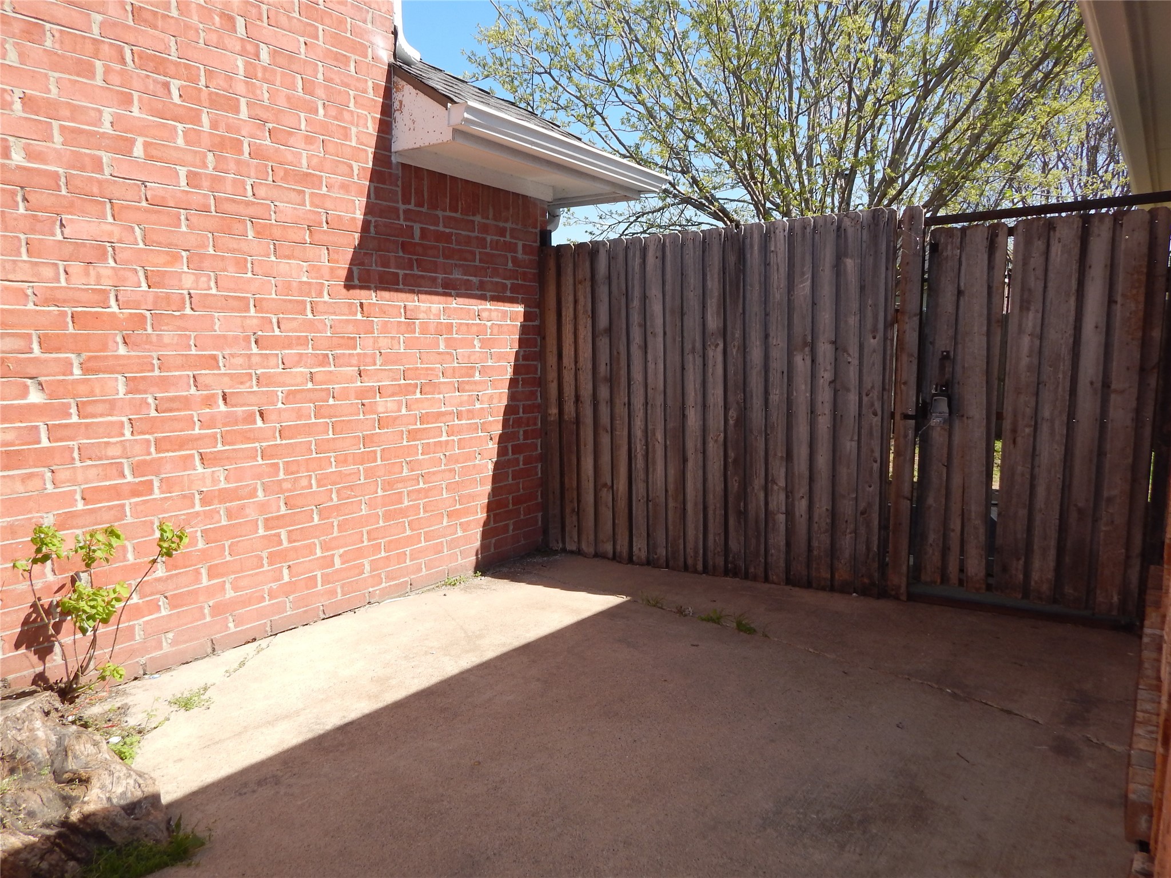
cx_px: 586
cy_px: 439
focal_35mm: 23
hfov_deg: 73.9
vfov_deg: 58.9
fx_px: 778
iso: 125
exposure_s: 1/1000
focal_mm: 4
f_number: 3
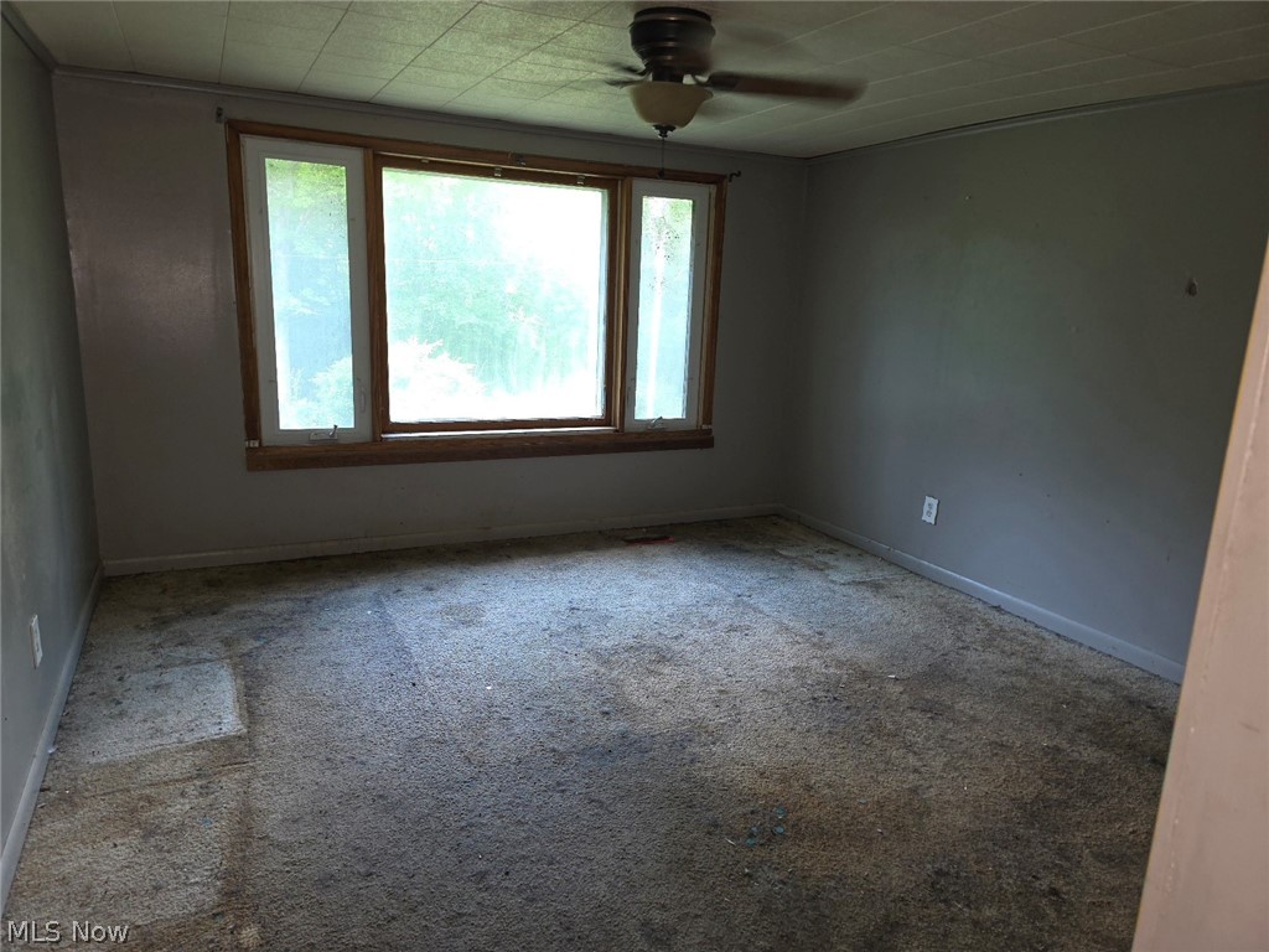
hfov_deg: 73.9
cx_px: 634
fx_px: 843
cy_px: 476
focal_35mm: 23
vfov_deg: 58.9
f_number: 1.7
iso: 125
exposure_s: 1/24
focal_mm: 6.3
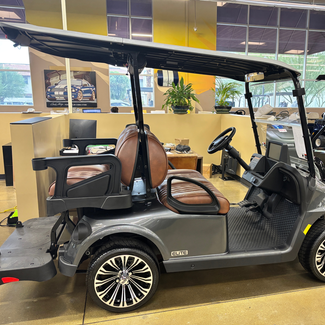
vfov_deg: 52.5
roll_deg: -1.2
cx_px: 198
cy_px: 161
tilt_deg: -10.4
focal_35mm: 31
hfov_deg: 52.1
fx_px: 329
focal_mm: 5.96
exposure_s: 1/60
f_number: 1.6
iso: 200
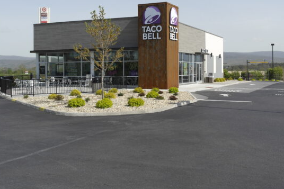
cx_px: 154
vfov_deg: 31.0
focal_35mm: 43
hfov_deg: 45.4
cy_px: 67
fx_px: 339
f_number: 7.1
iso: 100
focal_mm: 20
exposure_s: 1/320
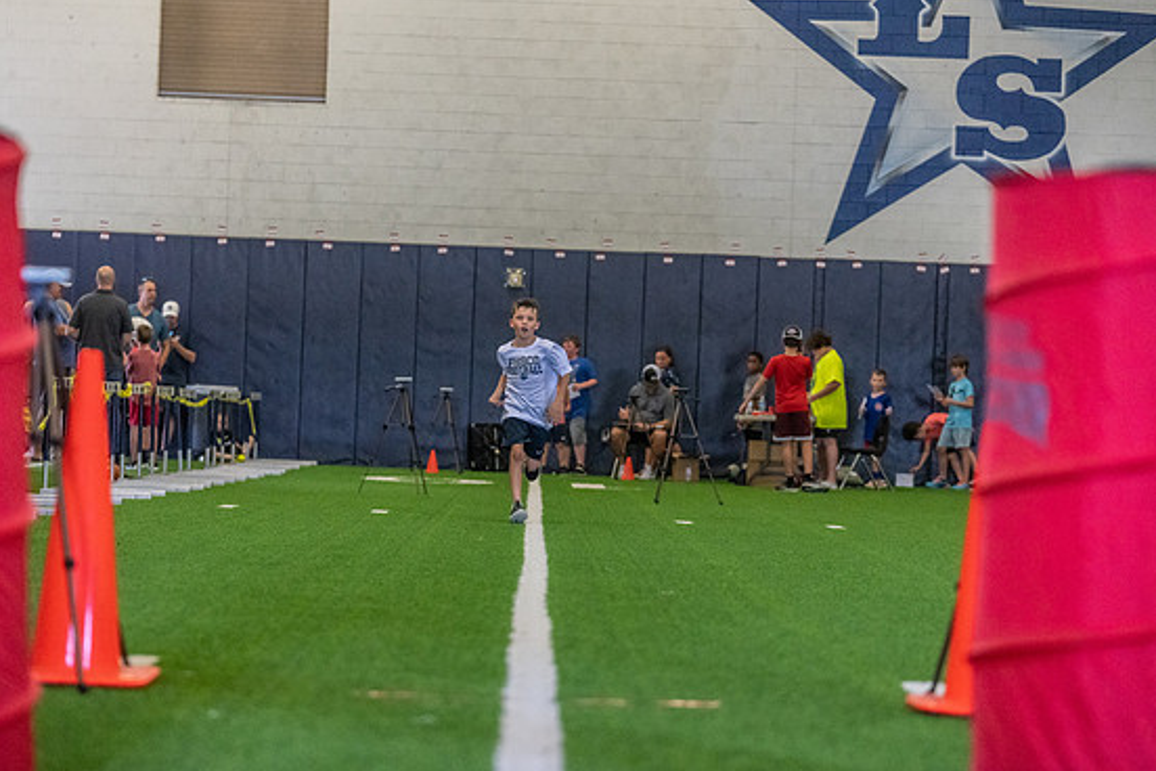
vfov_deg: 13.2
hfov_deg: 19.6
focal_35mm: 104
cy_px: 389
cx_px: 555
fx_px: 3339
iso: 10000
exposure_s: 1/1000
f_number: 2.8
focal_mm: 99
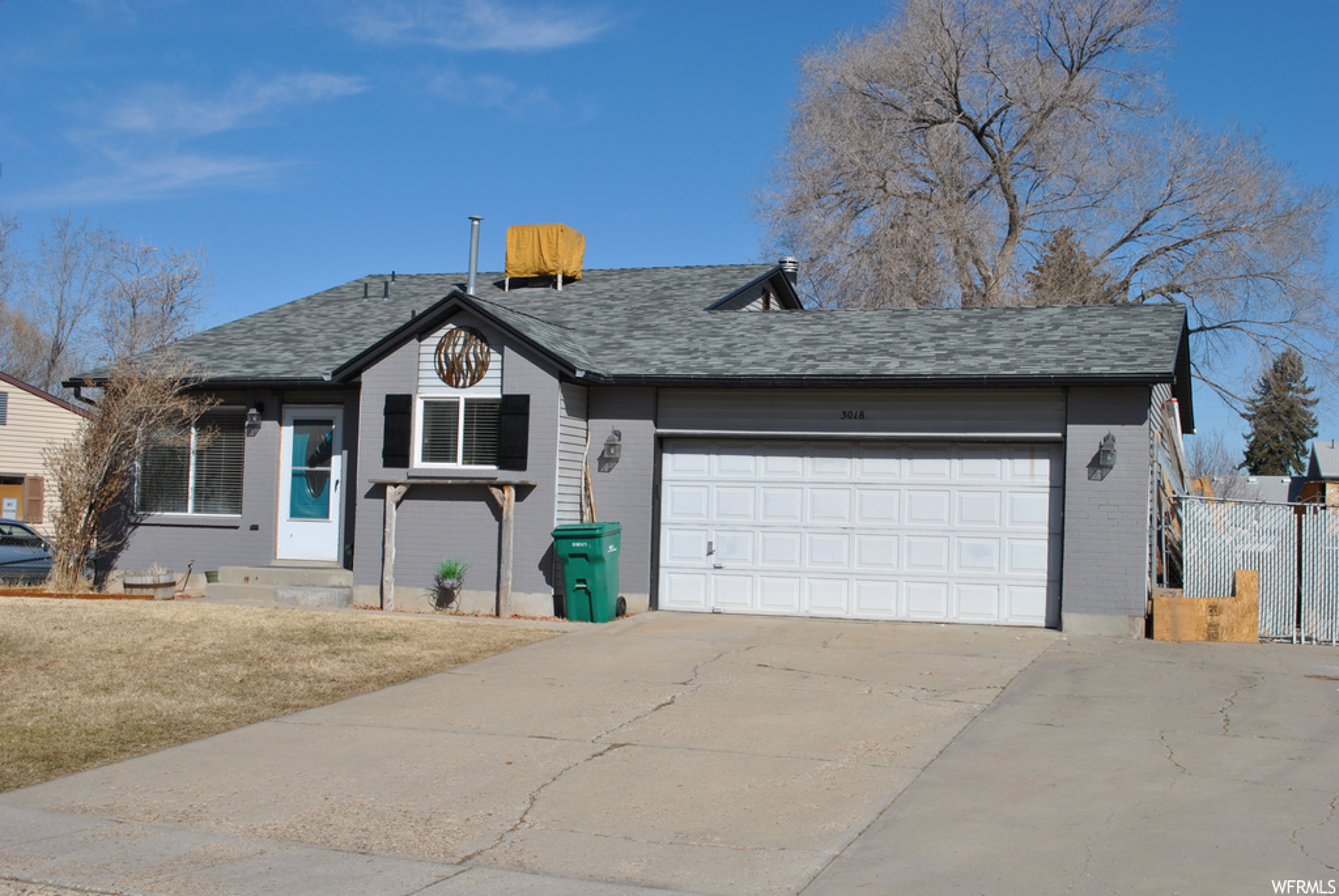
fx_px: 1564
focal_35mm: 42
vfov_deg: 32.0
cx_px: 670
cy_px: 448
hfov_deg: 46.4
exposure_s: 1/320
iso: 100
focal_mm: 28
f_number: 9
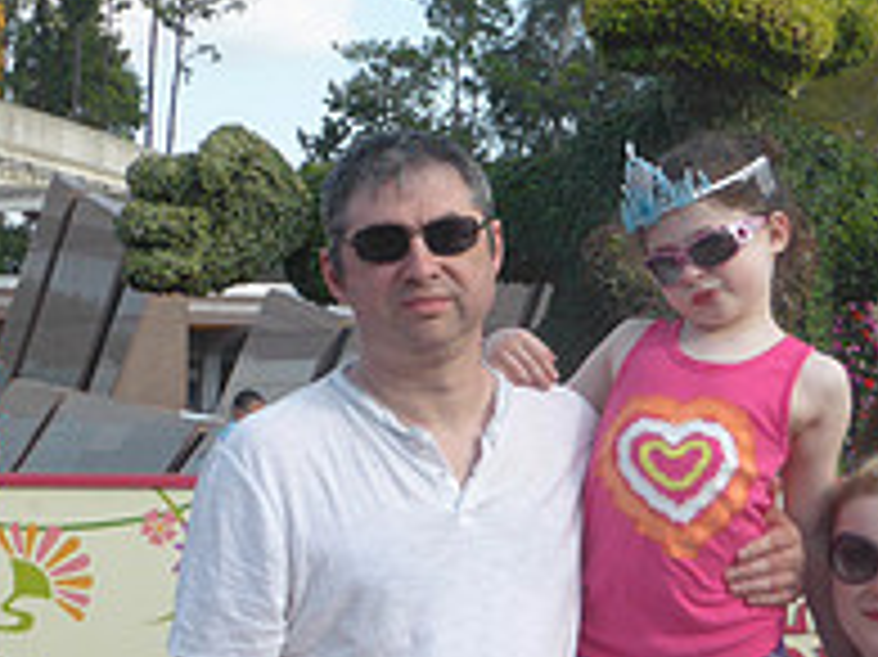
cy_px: 232
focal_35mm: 119
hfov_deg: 16.5
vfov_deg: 12.4
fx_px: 3016
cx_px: 527
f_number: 3.9
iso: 100
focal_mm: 6.9
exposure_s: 1/500
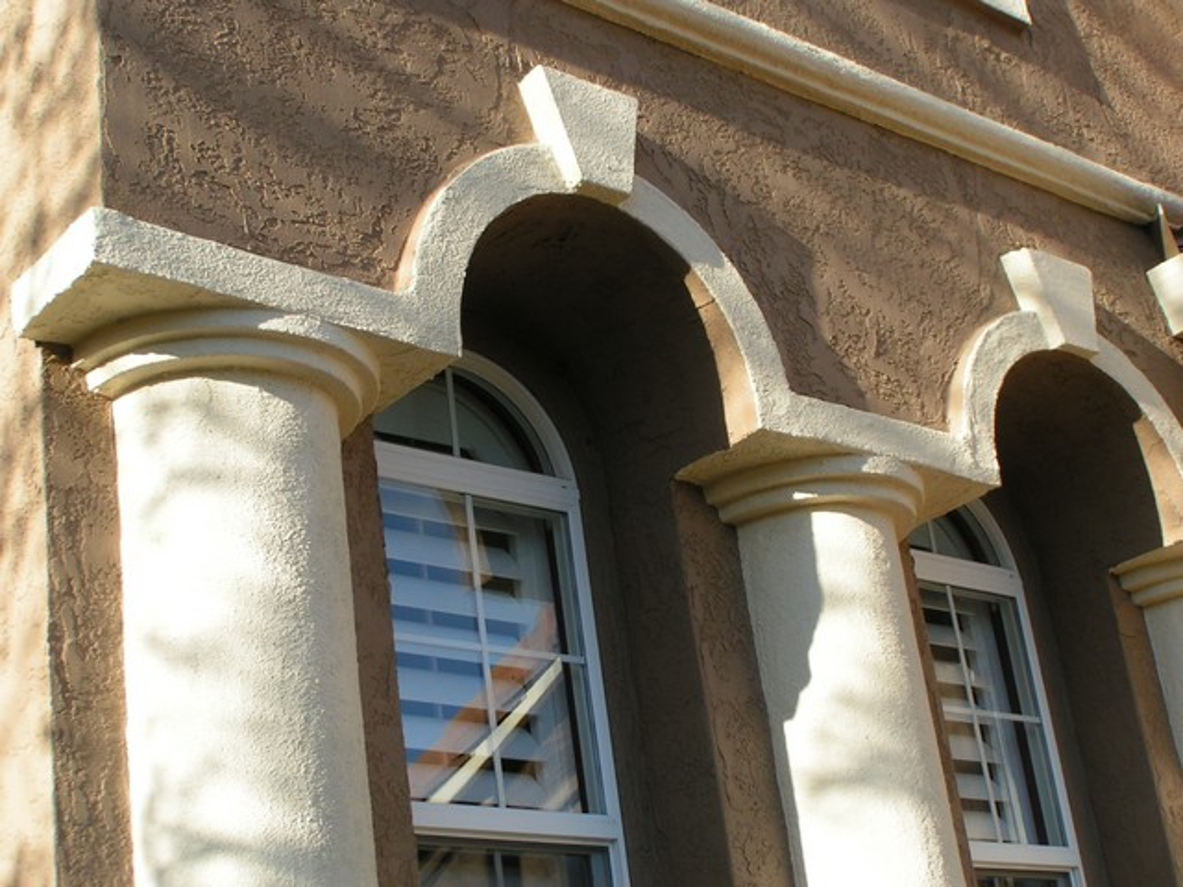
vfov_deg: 24.4
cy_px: 444
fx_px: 2050
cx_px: 592
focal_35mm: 60
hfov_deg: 32.2
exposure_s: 1/160
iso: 50
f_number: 5.6
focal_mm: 9.2
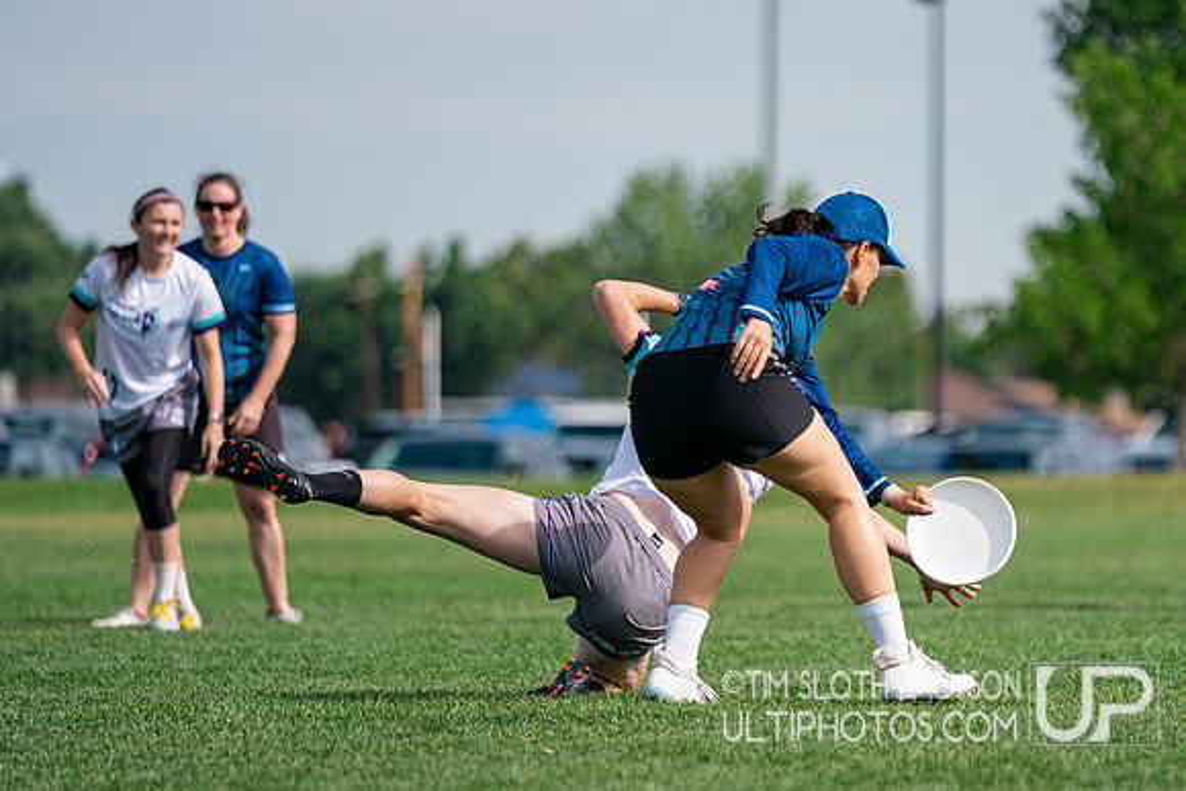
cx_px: 860
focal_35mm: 294
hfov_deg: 7.0
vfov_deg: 4.7
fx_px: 9686
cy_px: 395
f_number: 2.8
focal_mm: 200
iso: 500
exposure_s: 1/8000
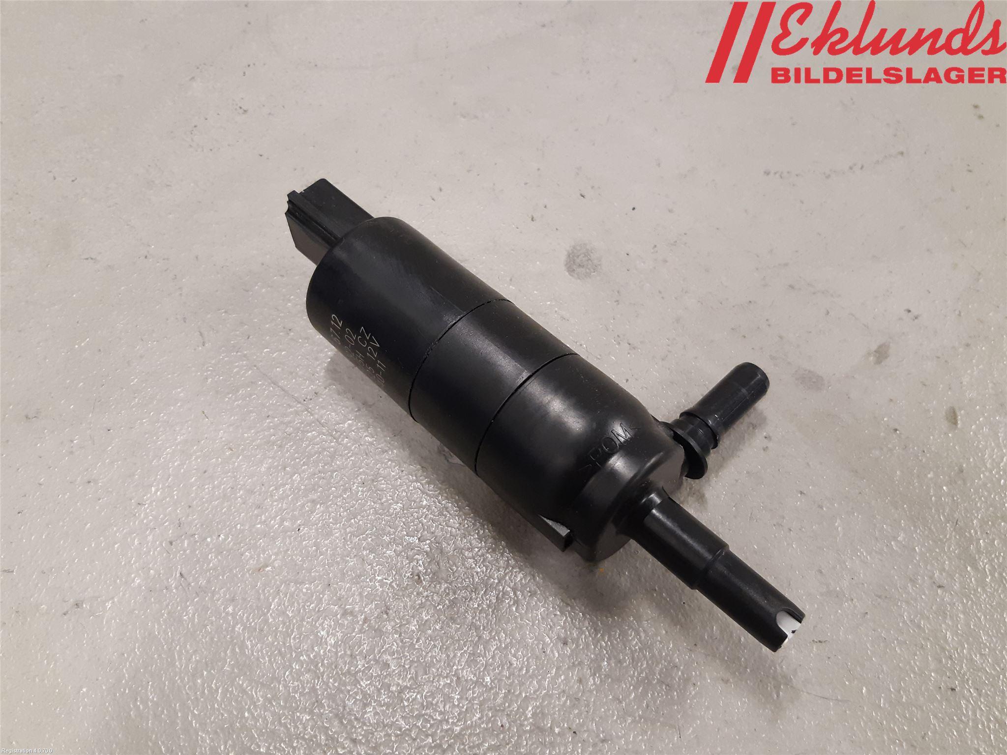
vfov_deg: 53.1
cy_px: 378
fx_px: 756
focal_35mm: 26
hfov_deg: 67.3
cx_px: 504
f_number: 1.7
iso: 200
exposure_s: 1/50
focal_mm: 3.93
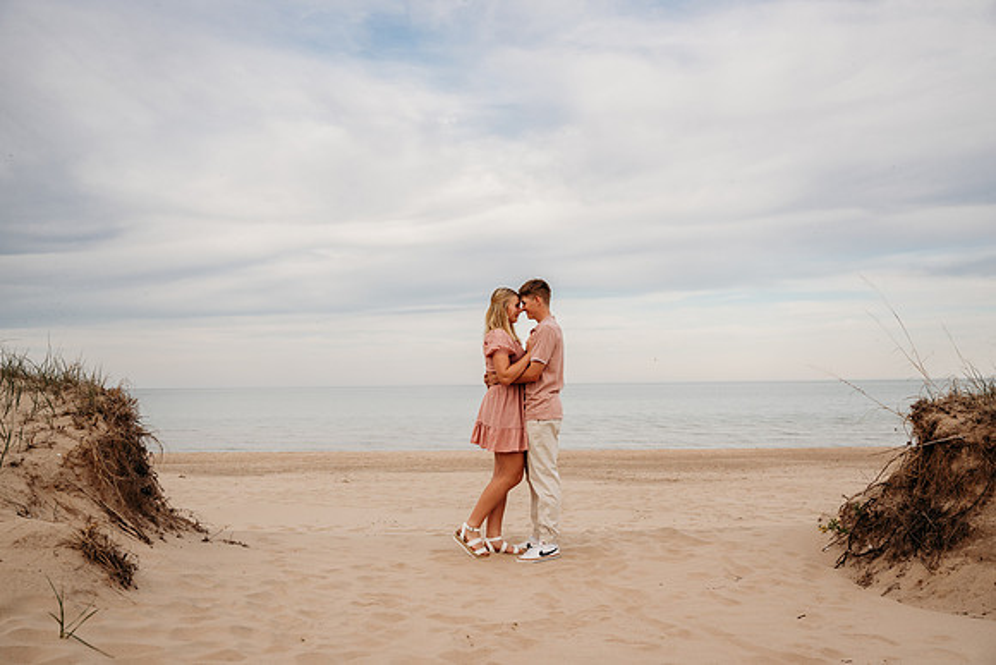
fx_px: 830
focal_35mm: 30
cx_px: 498
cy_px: 332
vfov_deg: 43.6
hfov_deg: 61.9
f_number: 3.2
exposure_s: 1/1000
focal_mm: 30
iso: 200
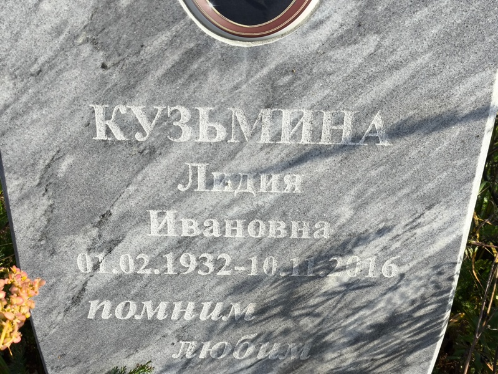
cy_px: 187
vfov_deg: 29.1
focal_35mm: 50
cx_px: 249
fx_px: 720
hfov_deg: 38.2
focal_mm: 4.71
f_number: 1.7
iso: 50
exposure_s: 1/541
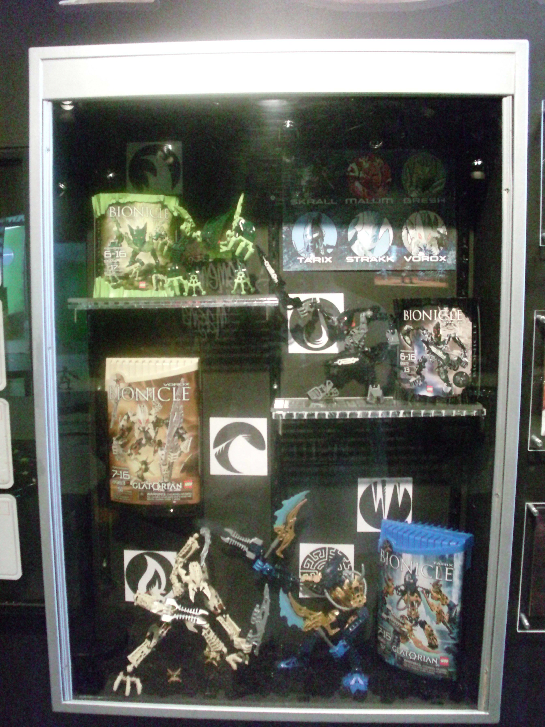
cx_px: 272
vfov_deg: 49.0
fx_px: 798
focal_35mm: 38
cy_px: 364
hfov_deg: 37.7
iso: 1600
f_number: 3.1
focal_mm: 6.3
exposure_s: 1/41
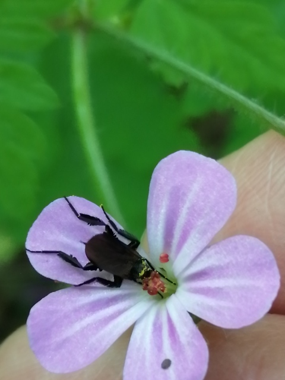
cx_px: 142
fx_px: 1120
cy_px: 190
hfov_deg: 14.5
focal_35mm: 102
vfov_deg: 19.3
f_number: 1.8
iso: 125
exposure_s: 1/60
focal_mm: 3.46
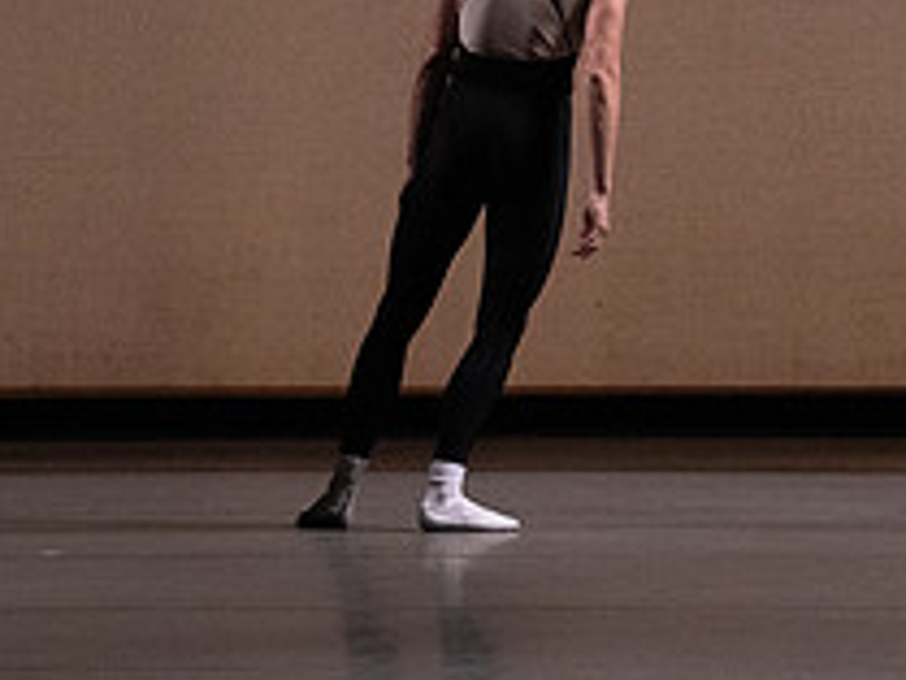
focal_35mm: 485
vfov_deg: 3.1
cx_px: 858
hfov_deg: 4.1
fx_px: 12701
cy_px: 37
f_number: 6.3
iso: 12800
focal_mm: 182
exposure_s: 1/500
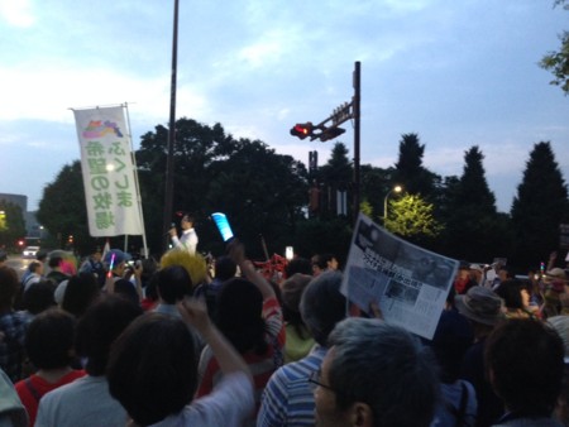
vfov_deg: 43.0
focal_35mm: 33
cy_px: 214
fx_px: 543
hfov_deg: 55.3
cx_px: 284
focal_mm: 4.12
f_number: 2.4
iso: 320
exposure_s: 1/20
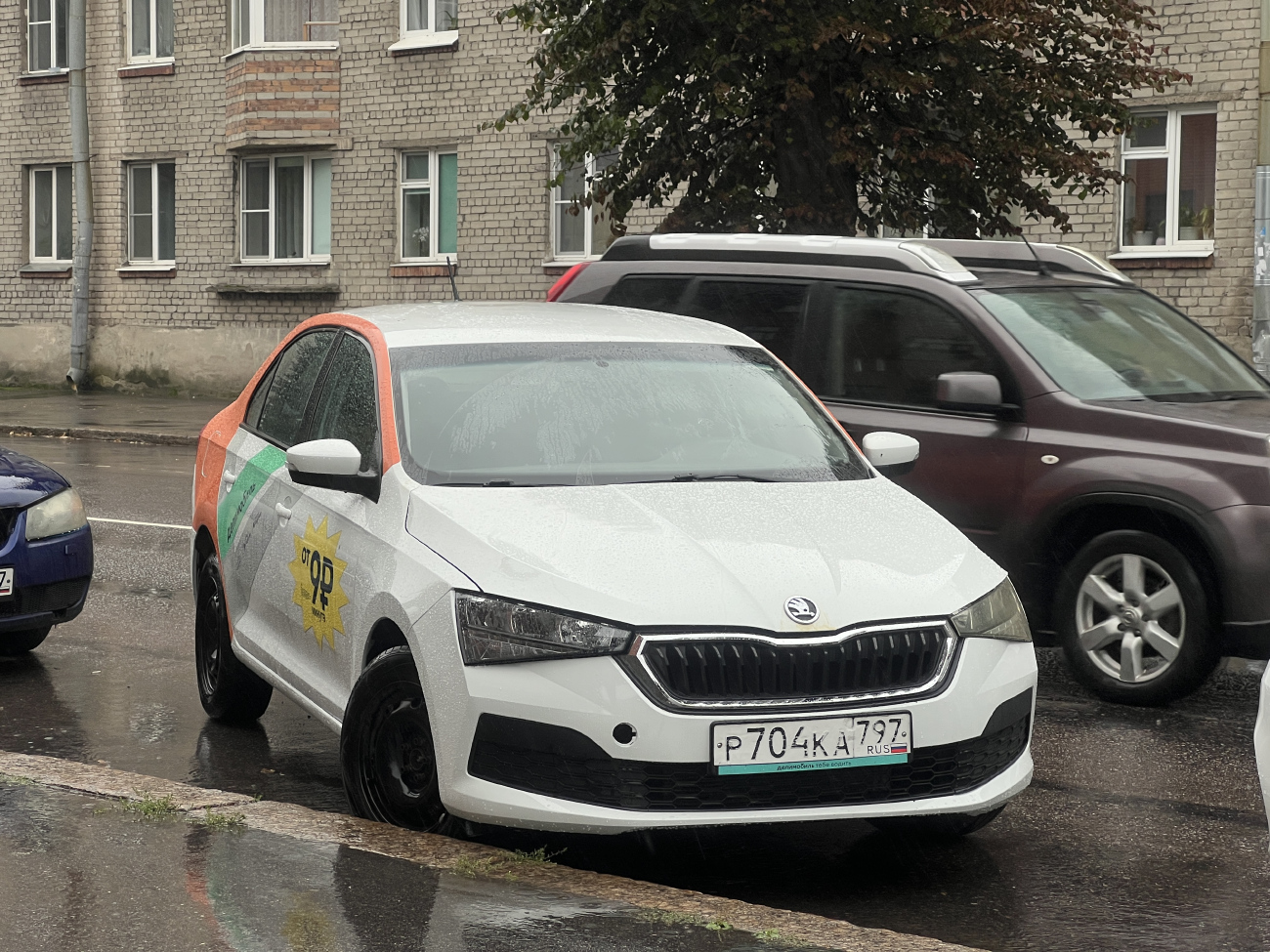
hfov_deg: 25.3
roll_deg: +0.4
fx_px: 2825
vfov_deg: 19.1
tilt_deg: -2.6
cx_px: 635
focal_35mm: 77
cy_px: 476
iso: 32
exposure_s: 1/129
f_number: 2.8
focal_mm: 9
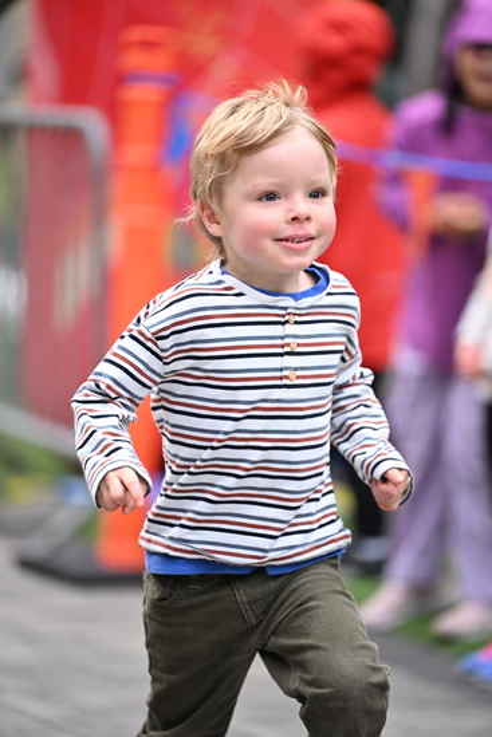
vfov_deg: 10.3
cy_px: 368
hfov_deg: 6.9
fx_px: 4097
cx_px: 246
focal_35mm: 200
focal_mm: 200
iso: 1250
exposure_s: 1/1600
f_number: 2.8
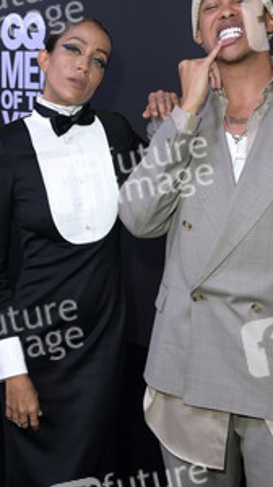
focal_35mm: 49
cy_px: 257
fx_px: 631
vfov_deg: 42.1
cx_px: 177
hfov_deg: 24.3
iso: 1000
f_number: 5.6
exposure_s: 1/250
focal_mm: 35
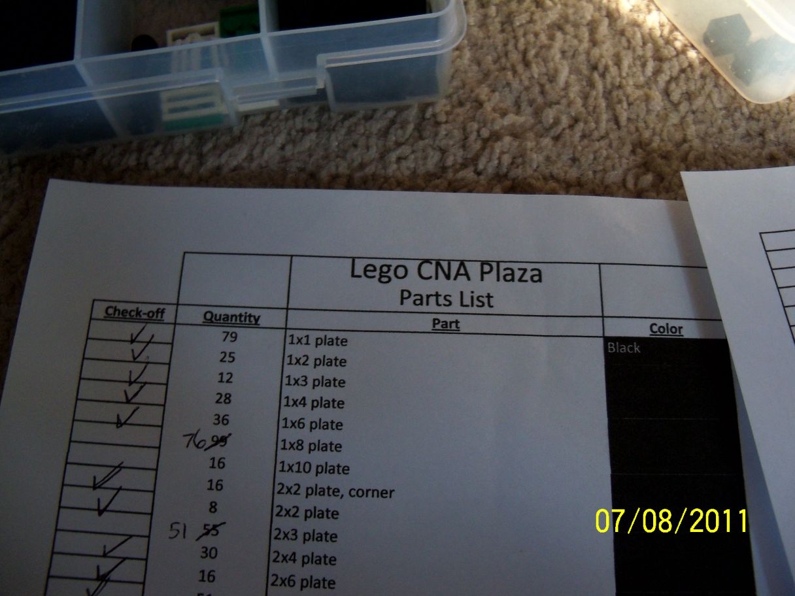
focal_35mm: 35
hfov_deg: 52.6
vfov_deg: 40.7
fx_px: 804
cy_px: 298
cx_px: 398
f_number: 3.5
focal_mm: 6.2
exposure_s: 1/40
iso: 320
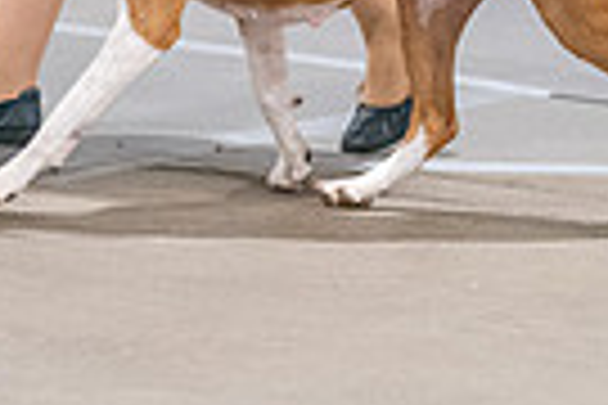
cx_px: 198
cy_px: -380
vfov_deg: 2.5
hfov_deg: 3.7
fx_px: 9339
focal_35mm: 553
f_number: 3.2
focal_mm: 129
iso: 6400
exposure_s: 1/250
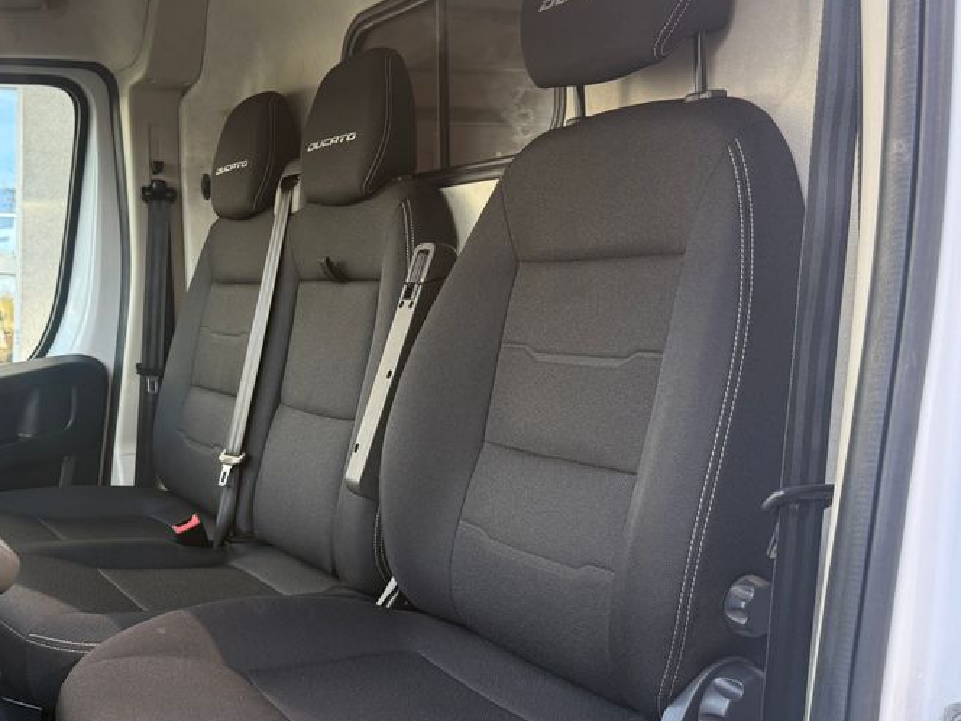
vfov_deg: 38.6
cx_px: 327
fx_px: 1027
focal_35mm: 37
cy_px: 384
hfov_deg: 49.3
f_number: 1.78
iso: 125
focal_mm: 6.76
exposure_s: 1/183
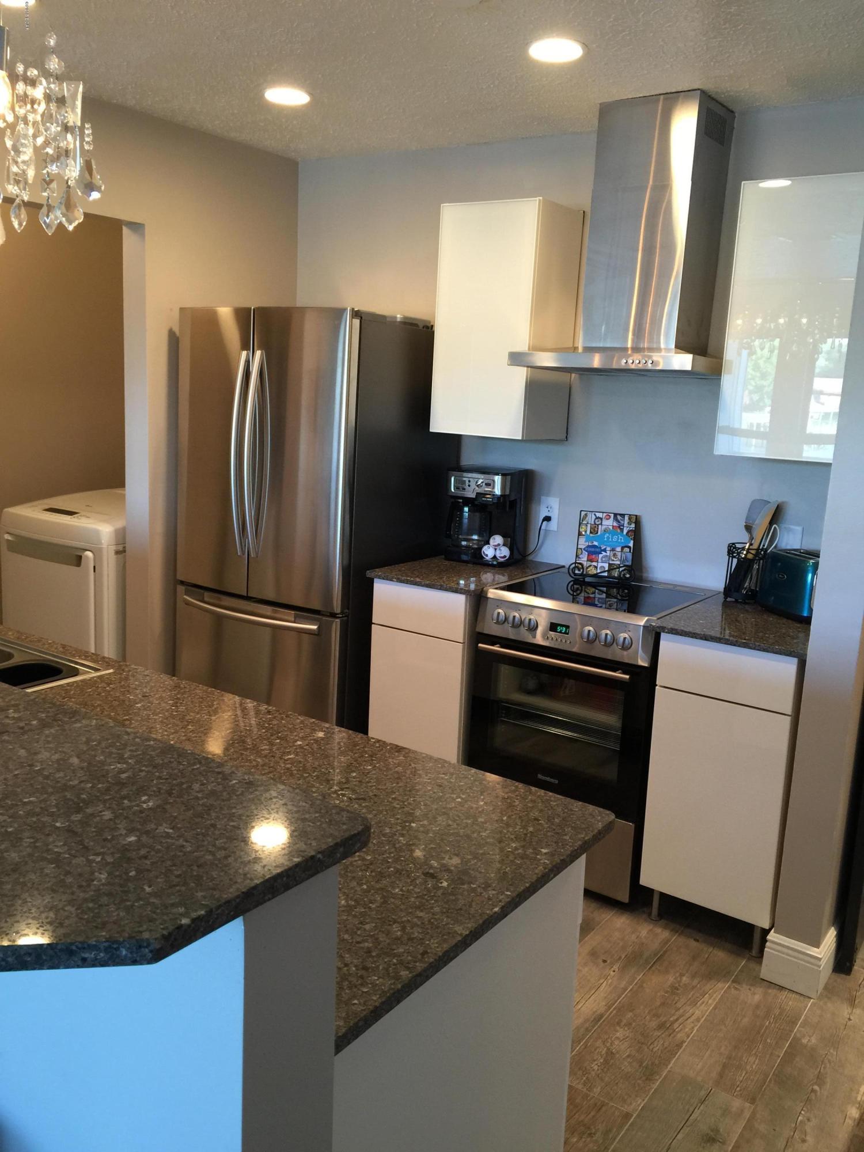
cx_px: 432
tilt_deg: -9.6
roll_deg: -2.7
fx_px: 965
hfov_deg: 48.2
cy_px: 576
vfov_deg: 61.7
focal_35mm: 29
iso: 40
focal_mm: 4.15
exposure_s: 1/15
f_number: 2.2
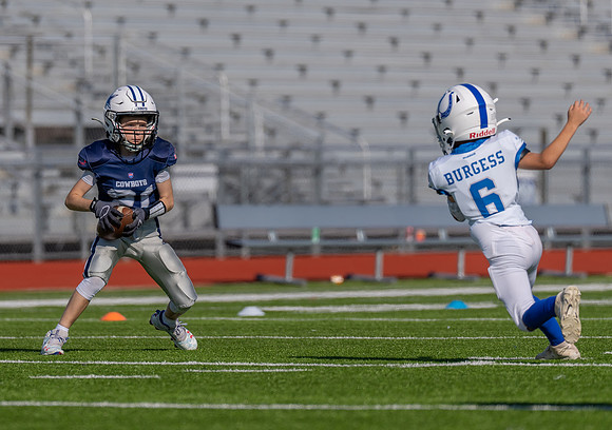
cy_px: 118
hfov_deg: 5.5
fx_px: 6316
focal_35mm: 365
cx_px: 214
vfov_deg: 3.9
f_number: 3.2
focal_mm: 200
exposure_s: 1/5000
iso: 160
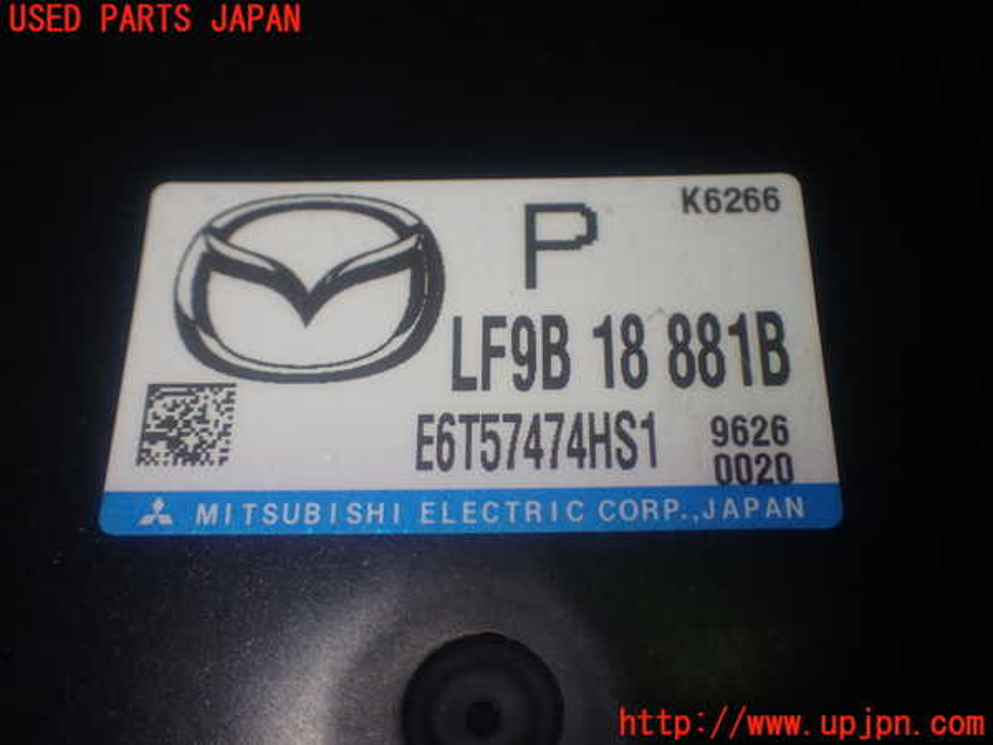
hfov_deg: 45.8
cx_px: 496
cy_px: 372
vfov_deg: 35.1
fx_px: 1176
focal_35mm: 41
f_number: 2.8
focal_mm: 7.31
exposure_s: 1/100
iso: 100
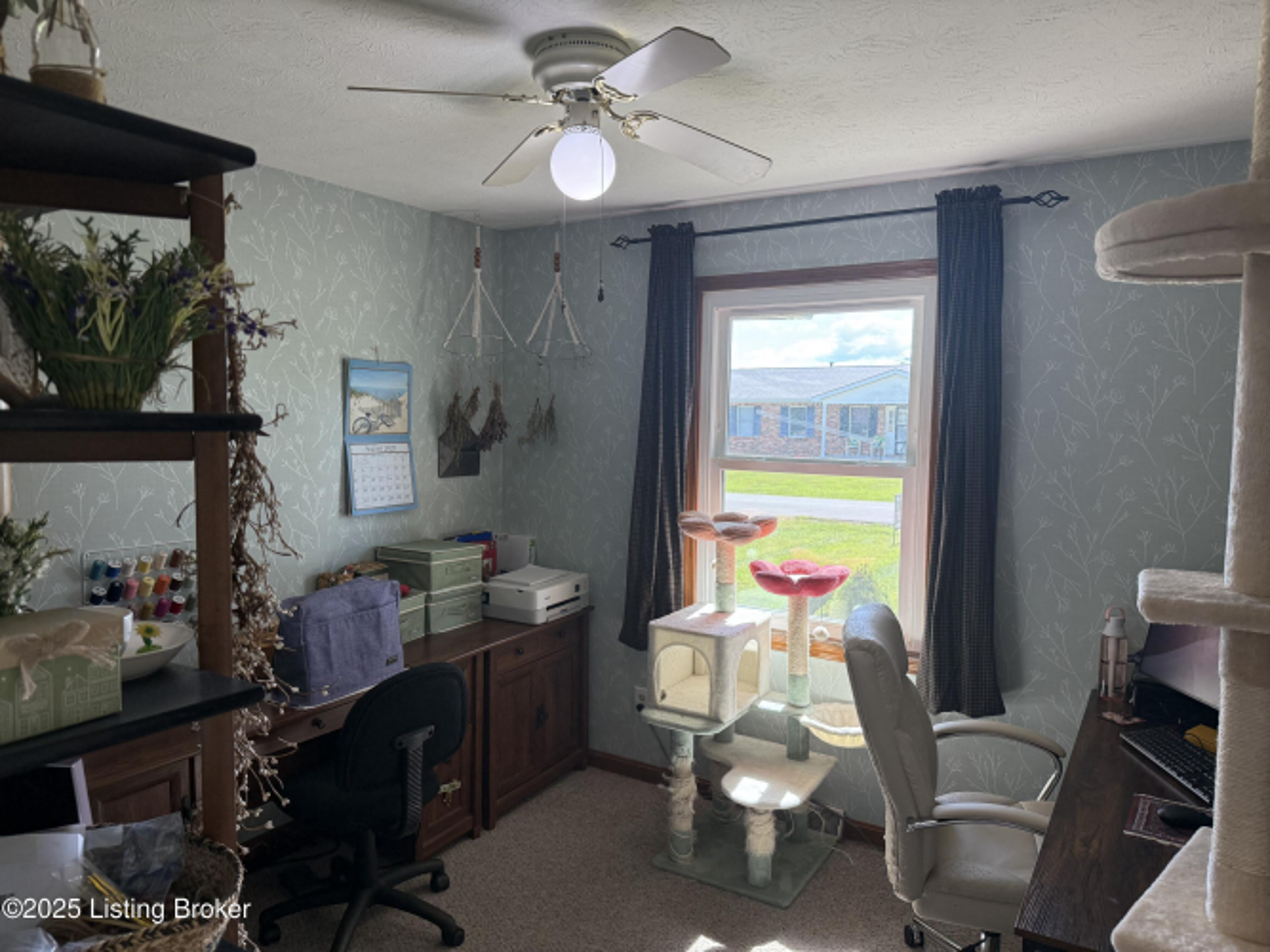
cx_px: 635
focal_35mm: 24
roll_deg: -0.8
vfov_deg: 56.8
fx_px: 880
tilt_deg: -3.9
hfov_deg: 71.6
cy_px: 476
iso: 160
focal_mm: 6.76
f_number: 1.78
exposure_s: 1/239
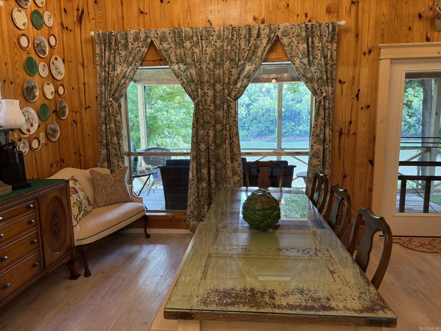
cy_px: 166
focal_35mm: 24
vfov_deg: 56.8
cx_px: 220
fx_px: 306
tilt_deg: -8.4
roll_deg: +0.9
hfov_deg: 71.6
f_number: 1.78
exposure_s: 1/120
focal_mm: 6.76
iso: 160
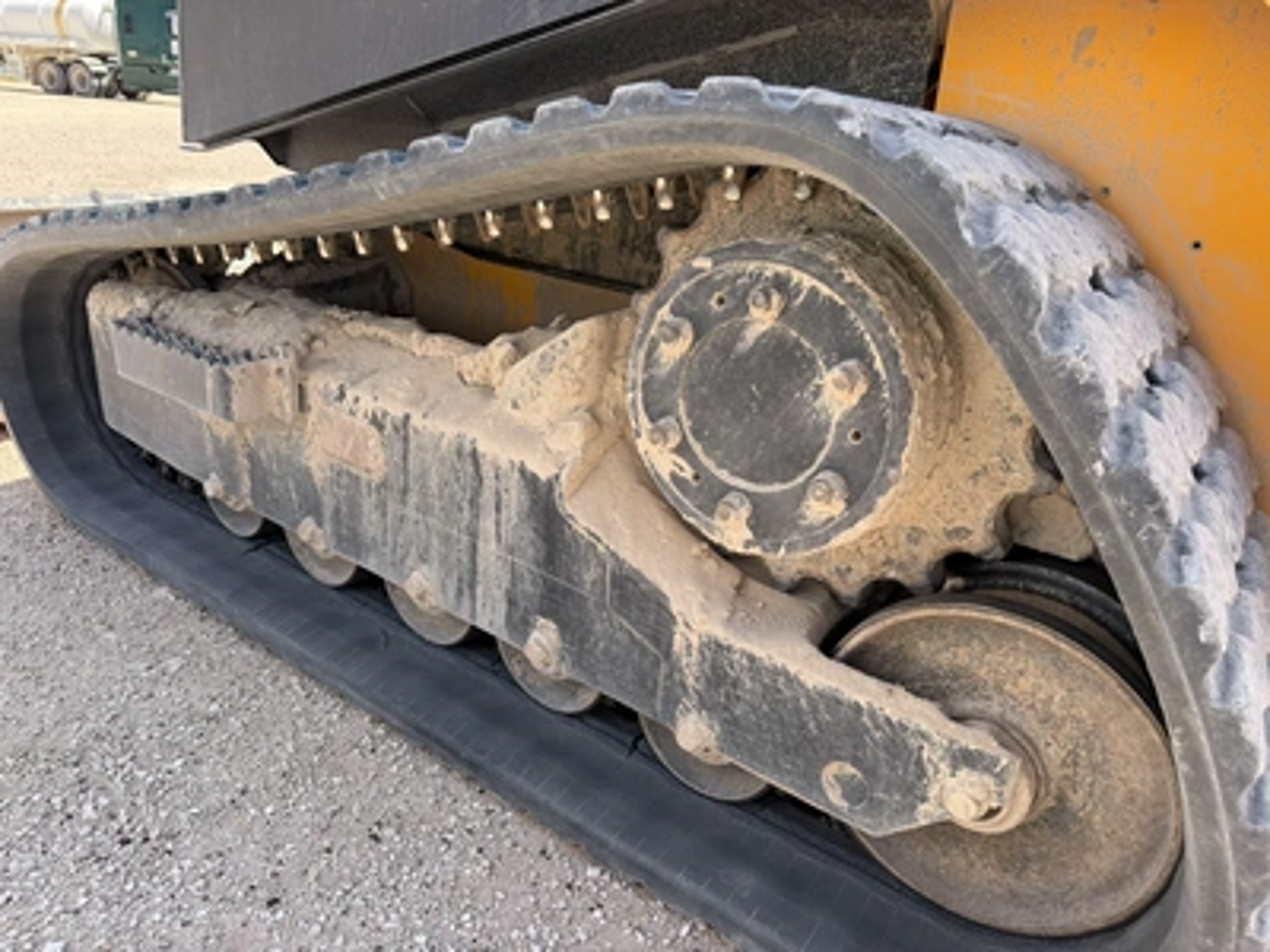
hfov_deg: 71.6
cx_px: 635
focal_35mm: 24
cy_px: 476
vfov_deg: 56.8
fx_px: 881
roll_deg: -4.5
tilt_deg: -21.8
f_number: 1.78
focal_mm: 6.76
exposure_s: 1/1464
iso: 100
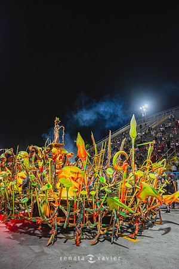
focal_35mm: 22
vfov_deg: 78.6
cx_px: 90
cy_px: 134
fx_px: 164
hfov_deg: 57.2
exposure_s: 1/320
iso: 1600
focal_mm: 22
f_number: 4
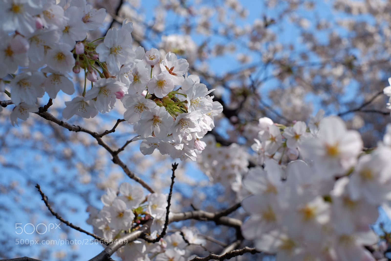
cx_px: 196
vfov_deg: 25.5
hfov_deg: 37.5
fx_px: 575
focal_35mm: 53
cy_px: 130
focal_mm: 35
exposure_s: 1/600
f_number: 5.6
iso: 200
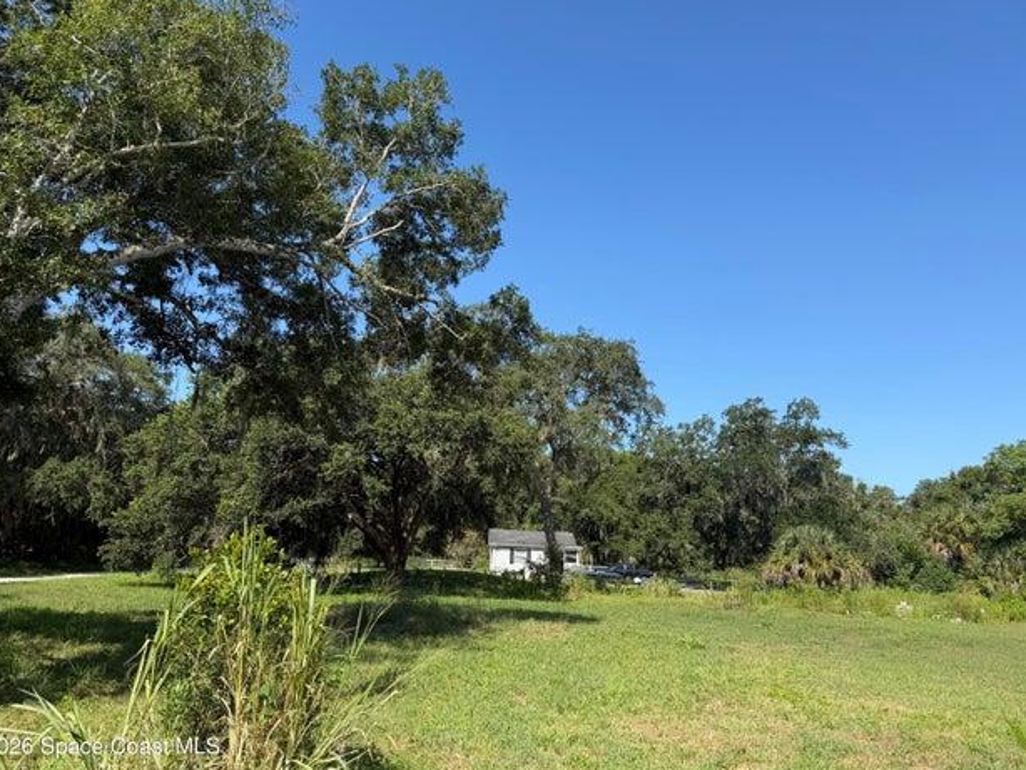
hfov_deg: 69.4
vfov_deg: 54.9
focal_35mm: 25
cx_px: 500
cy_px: 382
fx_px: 741
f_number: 1.78
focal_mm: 6.76
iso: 80
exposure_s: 1/3021
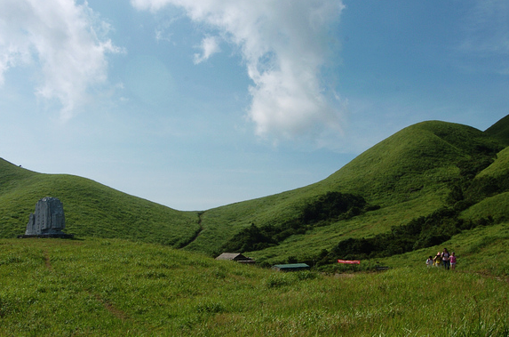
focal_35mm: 44
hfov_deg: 44.6
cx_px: 255
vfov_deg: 30.3
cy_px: 186
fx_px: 621
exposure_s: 1/500
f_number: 10
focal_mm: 24
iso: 200
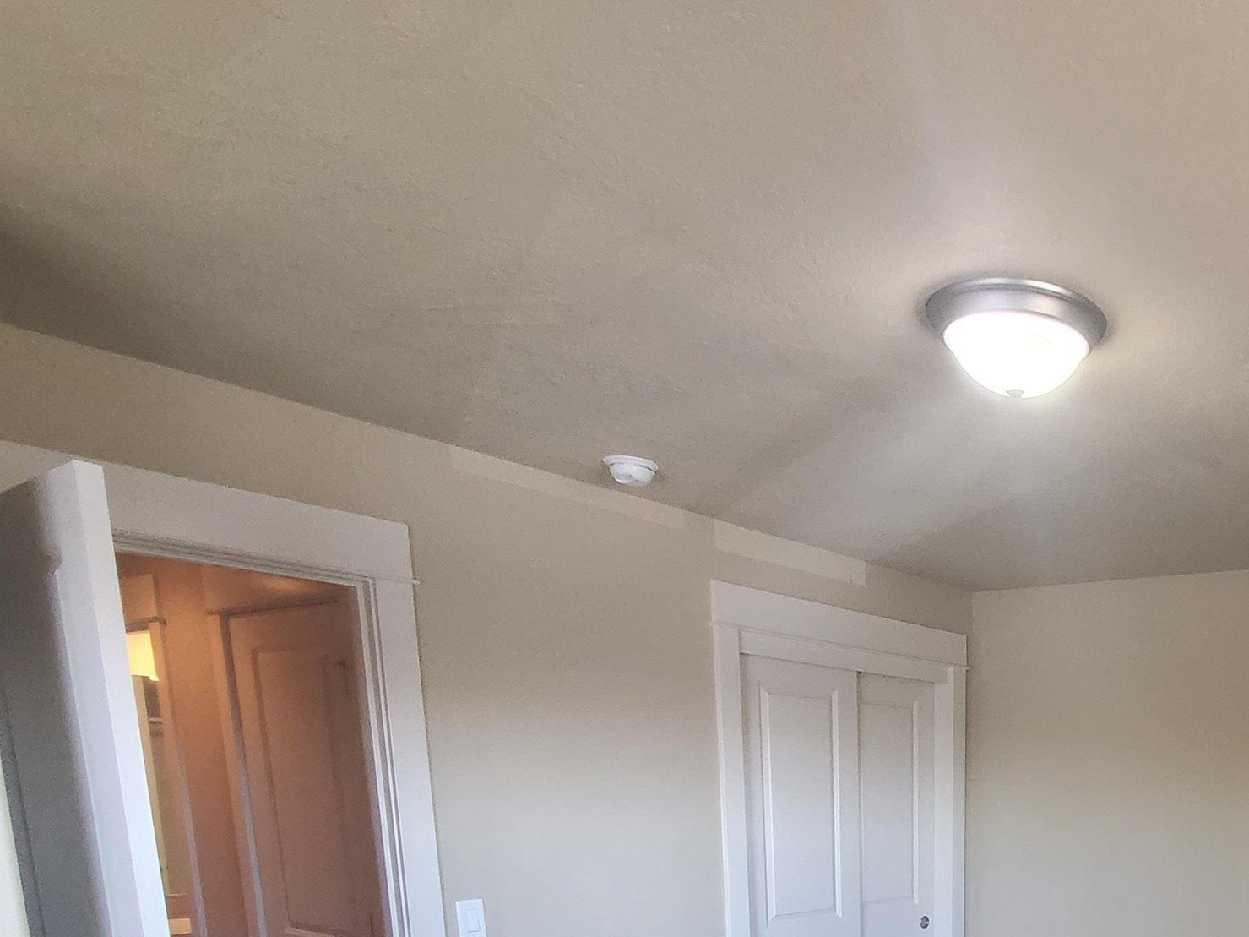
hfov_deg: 57.3
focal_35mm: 27
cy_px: 967
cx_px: 1096
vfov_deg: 43.0
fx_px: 974
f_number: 2.2
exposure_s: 1/60
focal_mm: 1.8
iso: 400
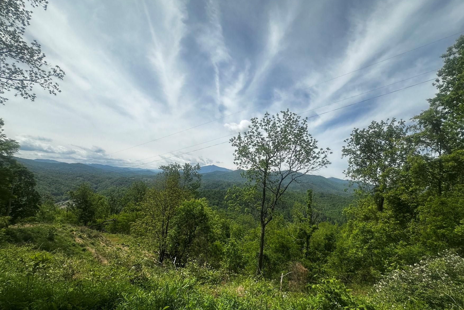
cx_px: 241
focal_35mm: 17
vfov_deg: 70.3
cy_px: 166
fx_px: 219
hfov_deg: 93.2
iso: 50
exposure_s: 1/4132
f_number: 2.2
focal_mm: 2.22
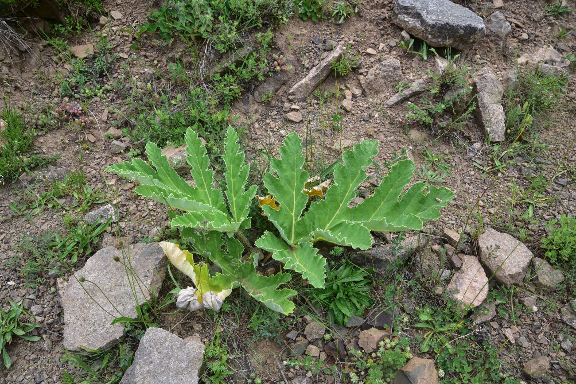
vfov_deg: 27.0
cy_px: 192
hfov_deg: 39.6
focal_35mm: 50
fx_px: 800
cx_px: 288
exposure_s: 1/125
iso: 320
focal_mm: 50
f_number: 13
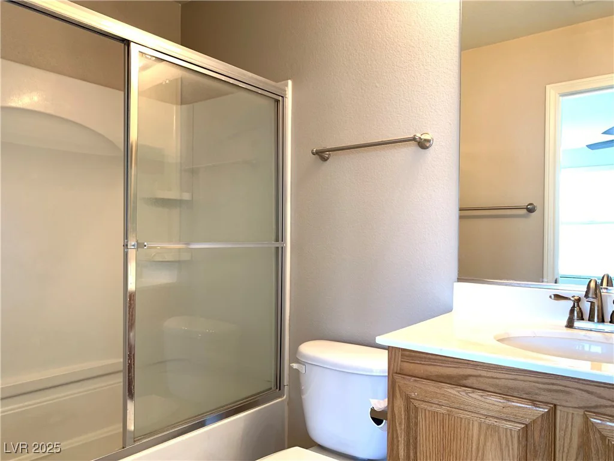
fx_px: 461
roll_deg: -0.6
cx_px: 307
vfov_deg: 53.1
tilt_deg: +0.5
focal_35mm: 26
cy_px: 230
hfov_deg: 67.3
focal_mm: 4.25
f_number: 1.8
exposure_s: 1/60
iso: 160
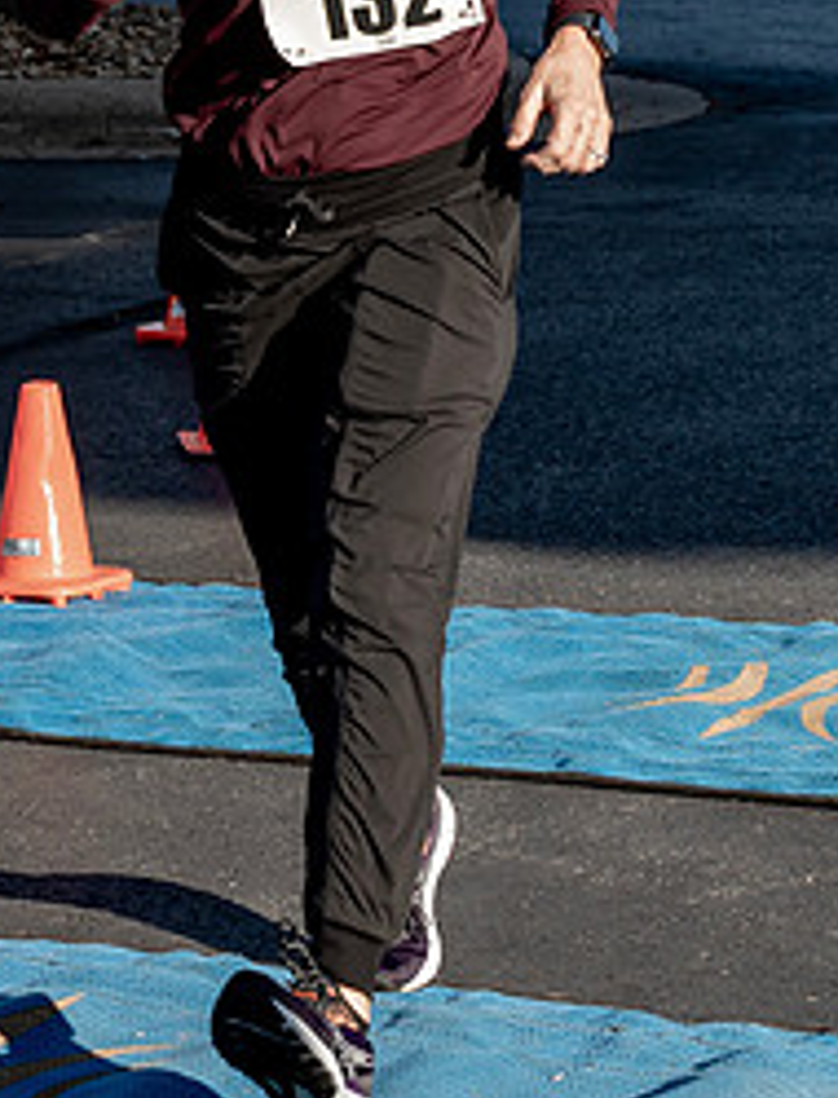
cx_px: 472
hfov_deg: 7.4
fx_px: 6481
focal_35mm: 203
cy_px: 104
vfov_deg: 9.6
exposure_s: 1/800
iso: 200
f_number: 4.5
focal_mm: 47
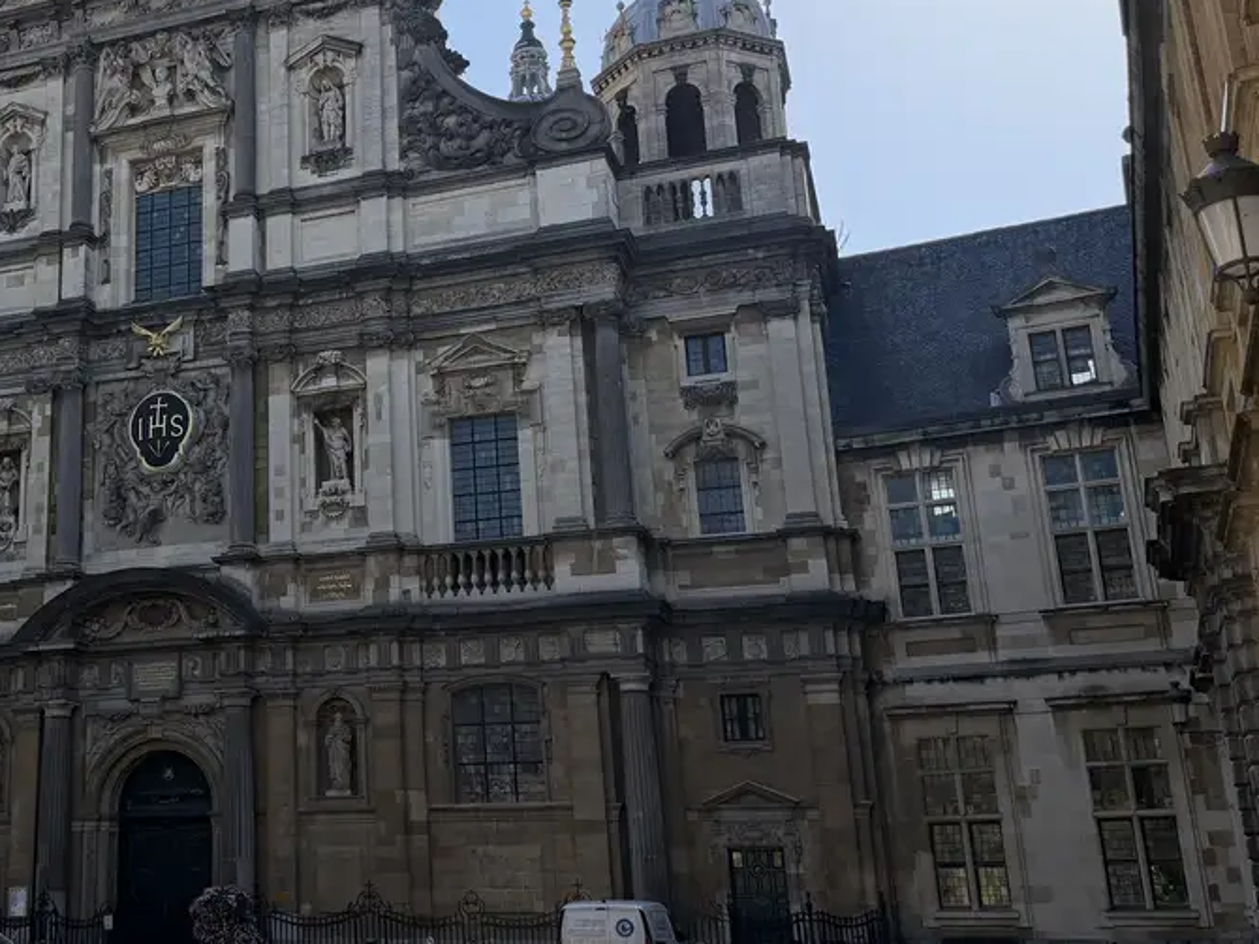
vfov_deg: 33.5
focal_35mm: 43
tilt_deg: +17.6
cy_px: 416
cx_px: 259
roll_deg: +0.2
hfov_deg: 42.0
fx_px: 1563
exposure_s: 1/5714
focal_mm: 6.76
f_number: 1.78
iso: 100
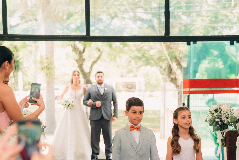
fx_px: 810
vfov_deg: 11.2
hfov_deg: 16.8
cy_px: 141
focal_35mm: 122
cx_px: 130
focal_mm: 59
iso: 320
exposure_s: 1/320
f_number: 2.8
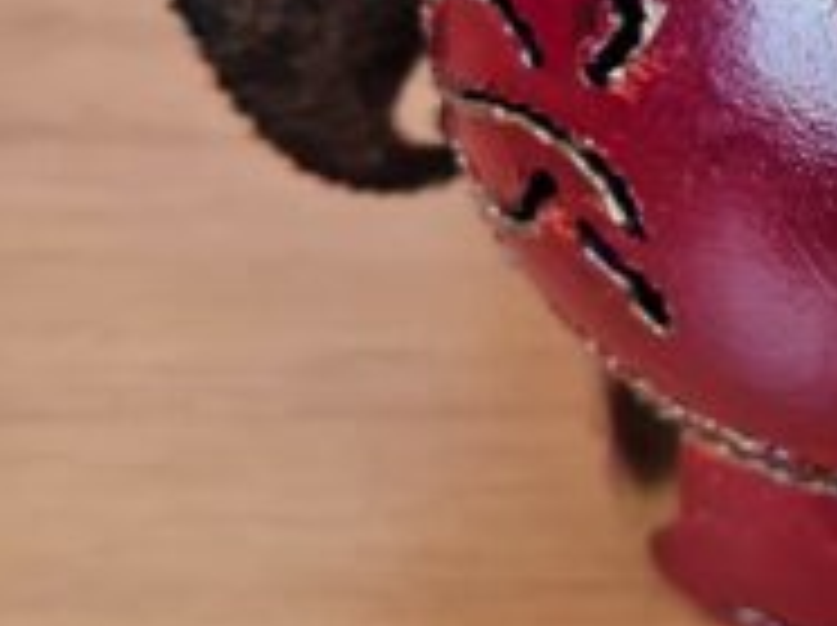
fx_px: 2367
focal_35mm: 98
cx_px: 994
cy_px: 61
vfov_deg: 14.9
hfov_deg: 19.0
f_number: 1.8
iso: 125
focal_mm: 5.4
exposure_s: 1/120
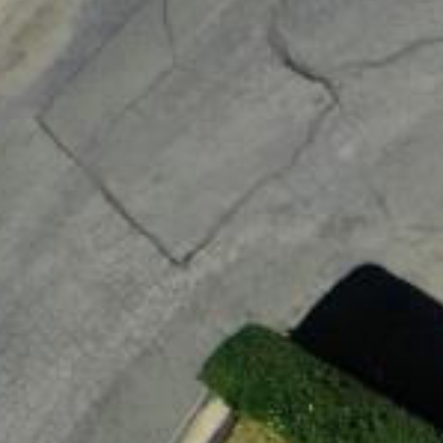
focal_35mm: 240
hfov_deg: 5.7
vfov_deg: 6.5
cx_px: 2093
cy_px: 1463
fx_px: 3475
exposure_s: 1/200
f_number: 4.5
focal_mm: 10.26
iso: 100
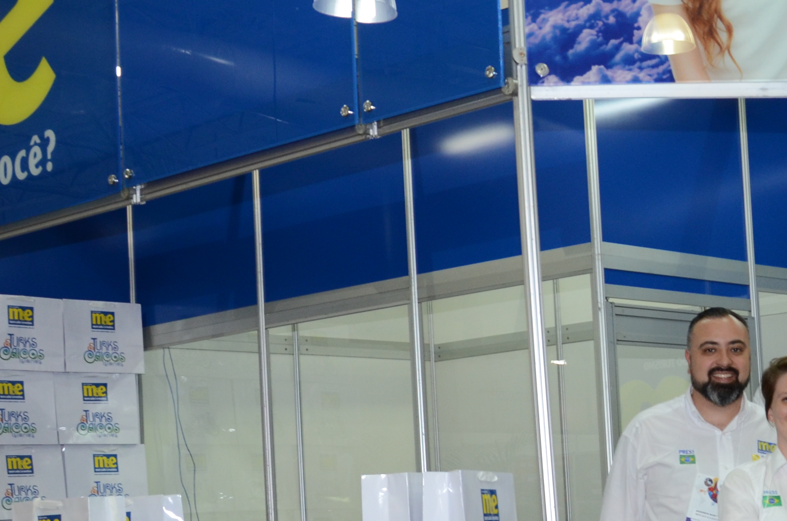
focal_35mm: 71
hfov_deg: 26.8
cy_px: 439
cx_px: 799
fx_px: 1549
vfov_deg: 18.9
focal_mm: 18
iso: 500
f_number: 5.6
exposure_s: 1/50
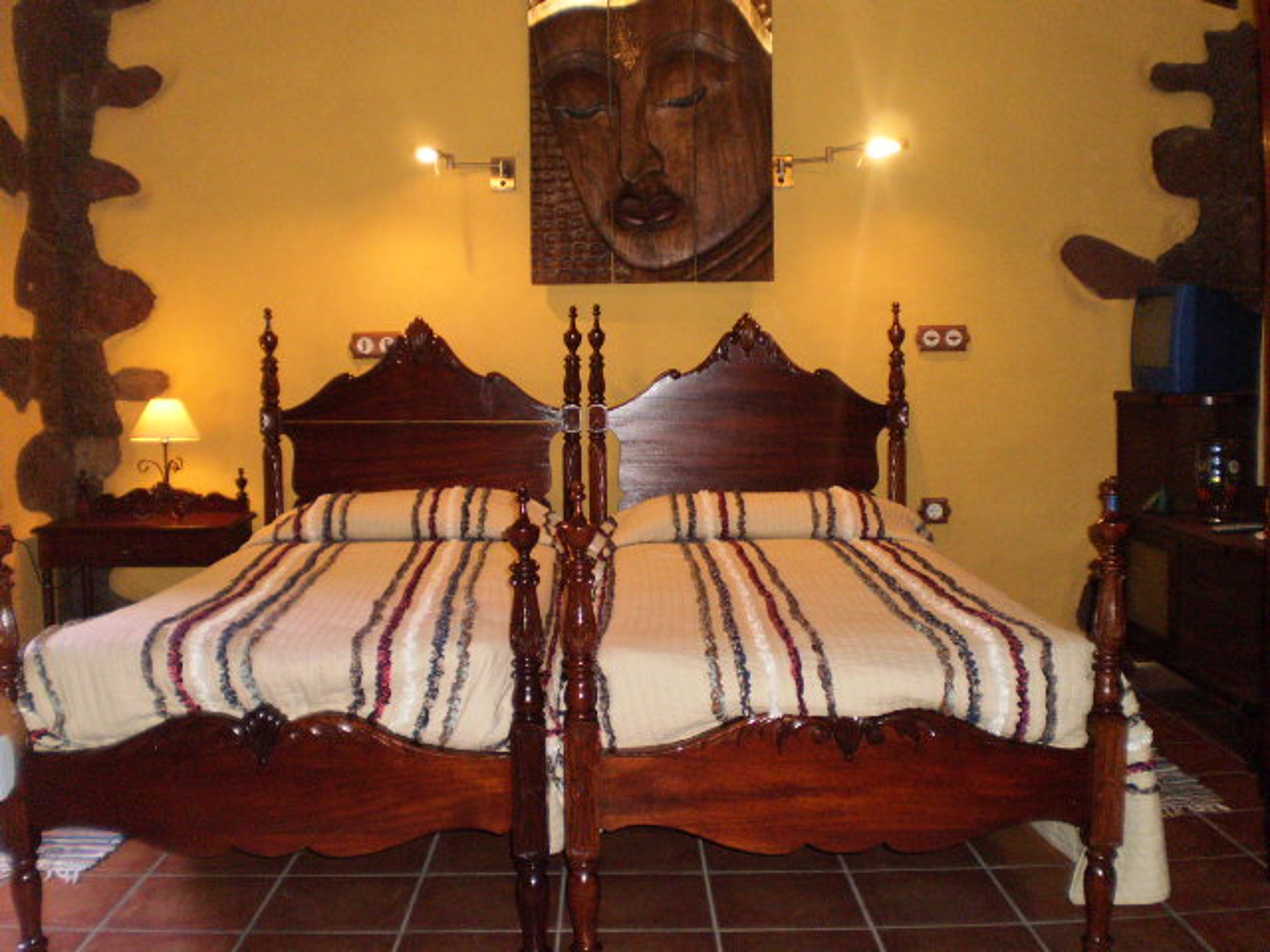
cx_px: 635
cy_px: 476
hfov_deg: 51.4
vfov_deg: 39.7
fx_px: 1321
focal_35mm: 36
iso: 320
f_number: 3.1
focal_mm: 6.3
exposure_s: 1/30
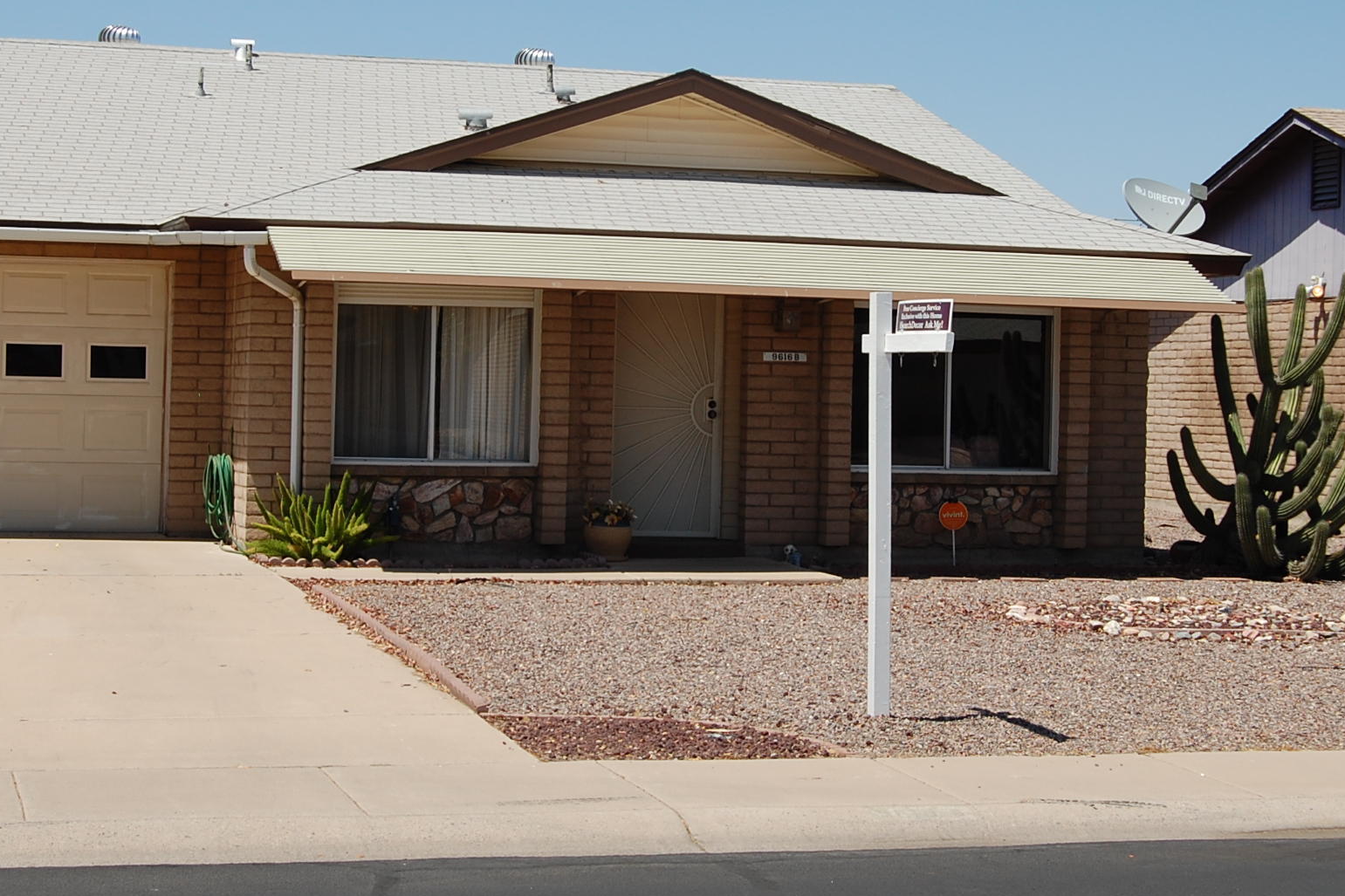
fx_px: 2866
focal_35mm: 77
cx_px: 642
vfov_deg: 17.7
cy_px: 324
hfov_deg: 26.4
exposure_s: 1/400
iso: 200
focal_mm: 35
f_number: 10
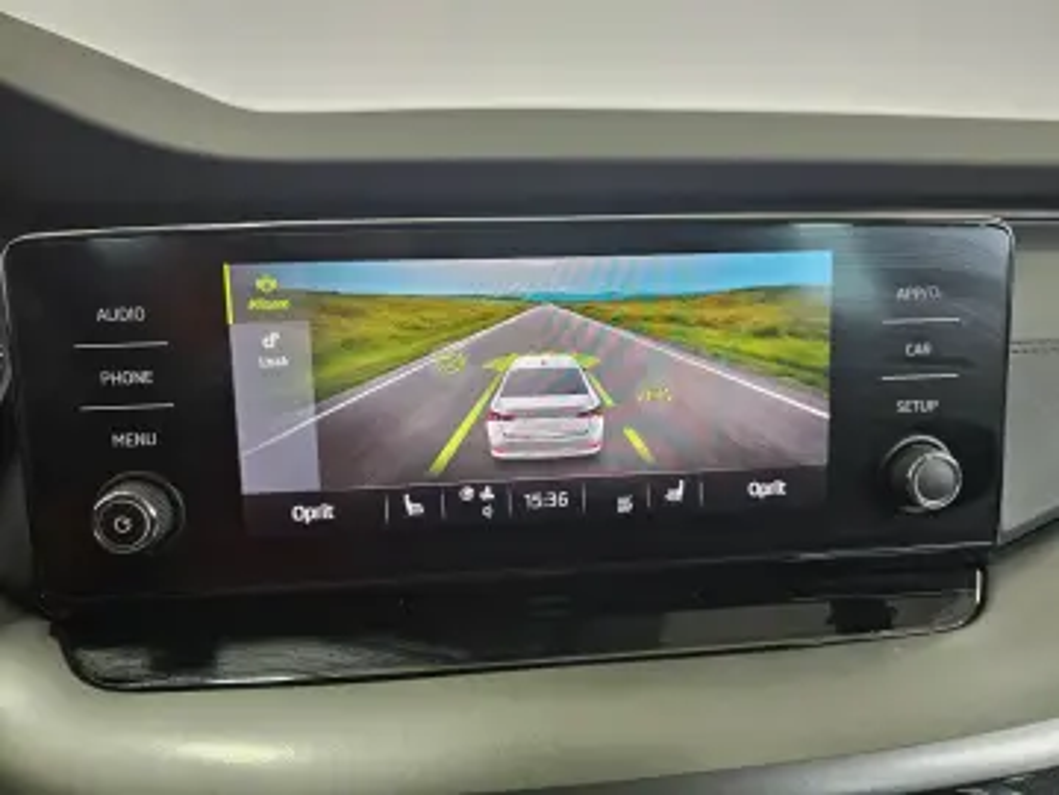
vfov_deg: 58.9
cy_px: 398
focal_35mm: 23
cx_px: 530
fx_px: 704
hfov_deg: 73.9
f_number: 1.7
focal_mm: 6.3
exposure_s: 1/207
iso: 200
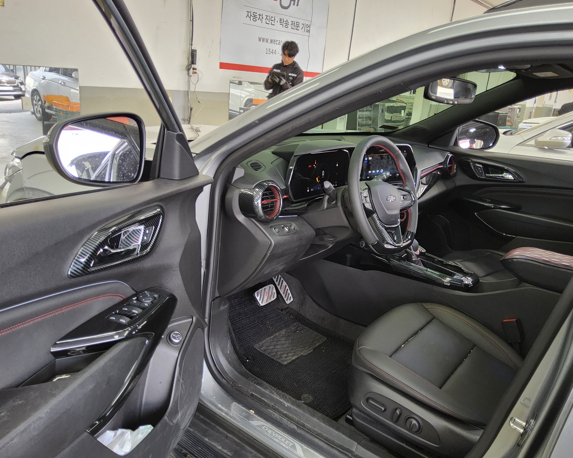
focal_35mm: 27
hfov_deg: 64.0
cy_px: 233
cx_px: 307
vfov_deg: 53.2
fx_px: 458
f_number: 2
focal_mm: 3.08
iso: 125
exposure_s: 1/120
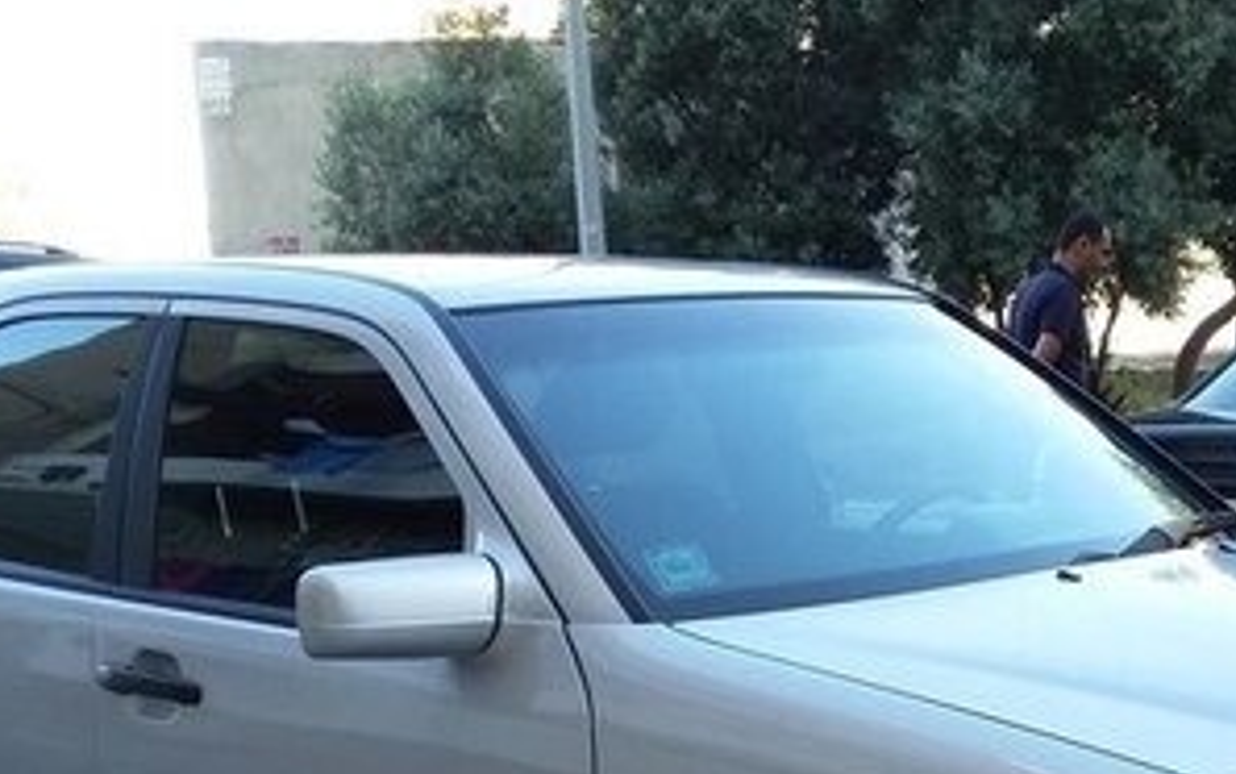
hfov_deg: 27.9
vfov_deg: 17.2
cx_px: 886
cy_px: 888
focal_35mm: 73
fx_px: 2460
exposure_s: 1/122
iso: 50
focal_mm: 3.3
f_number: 2.2
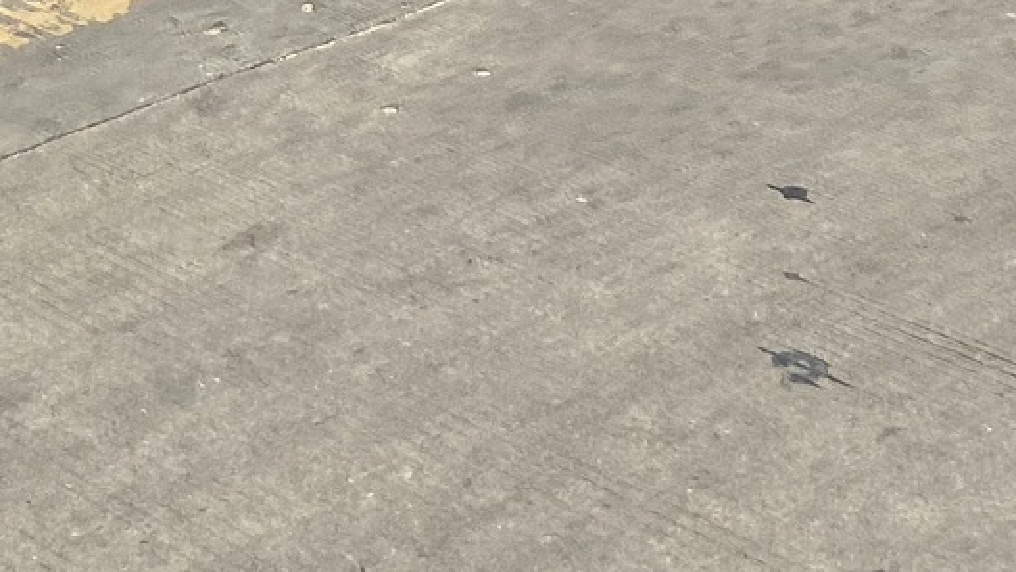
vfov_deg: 9.6
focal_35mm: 107
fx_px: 2884
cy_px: -956
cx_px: -38
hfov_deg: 19.3
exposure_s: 1/3497
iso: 32
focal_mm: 4.25
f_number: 1.8
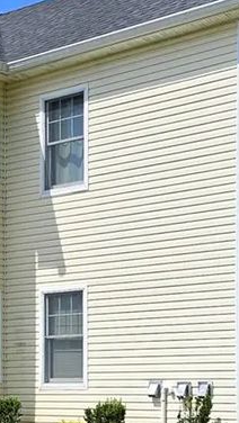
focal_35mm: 91
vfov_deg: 22.9
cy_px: 371
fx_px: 1023
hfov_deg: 13.2
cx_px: 29
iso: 25
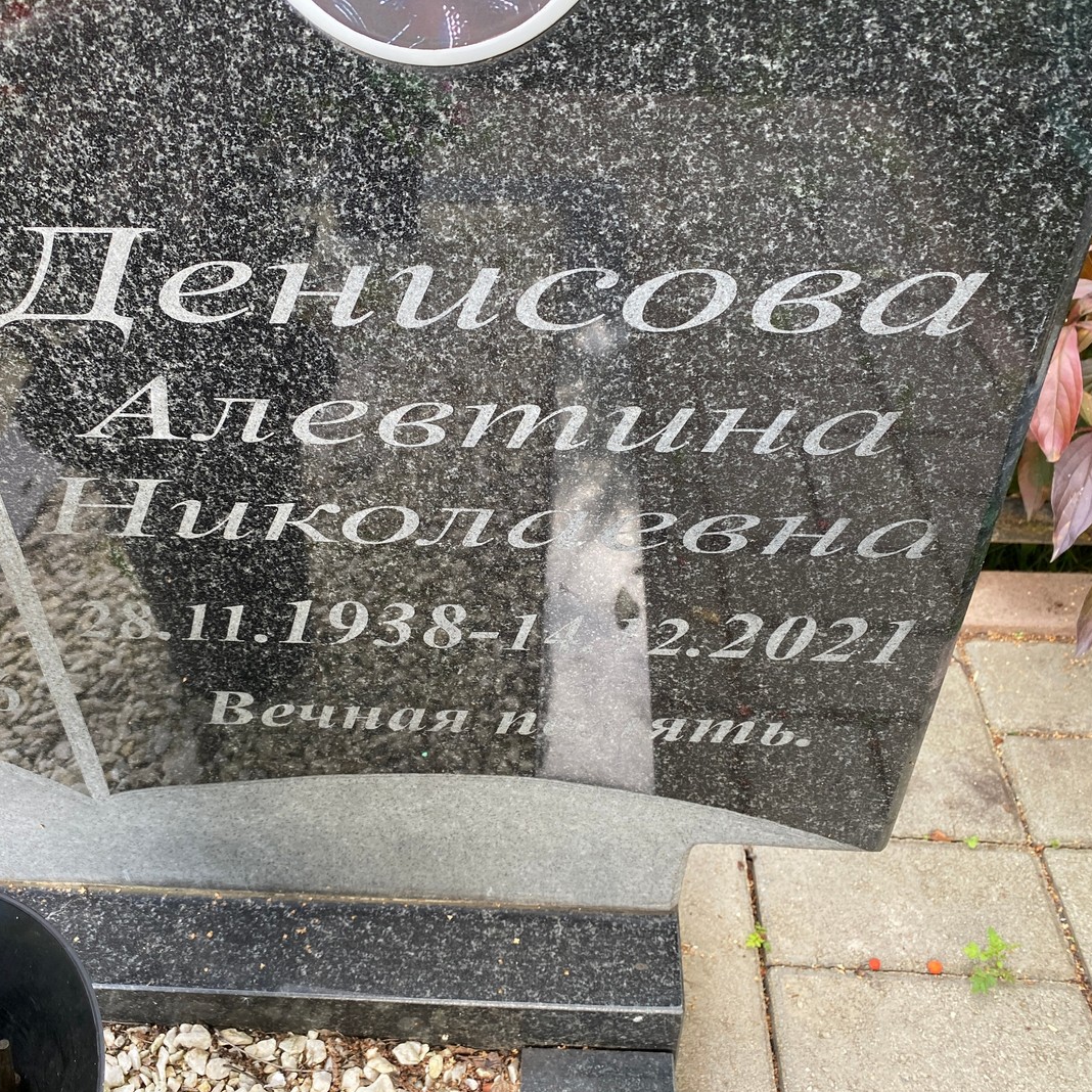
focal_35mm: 31
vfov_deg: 52.5
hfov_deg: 52.5
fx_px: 1106
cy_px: 551
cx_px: 507
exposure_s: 1/122
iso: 64
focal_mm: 4.25
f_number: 1.8
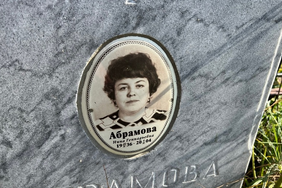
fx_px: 219
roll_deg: -2.5
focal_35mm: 28
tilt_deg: -30.3
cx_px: 143
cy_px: 95
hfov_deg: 65.5
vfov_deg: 46.4
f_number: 1.5
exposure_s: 1/1280
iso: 50
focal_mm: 5.7
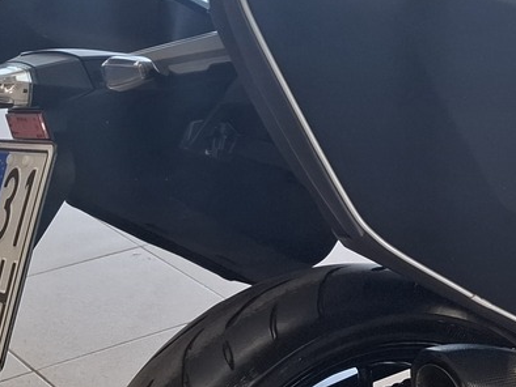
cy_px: 322
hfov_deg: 21.7
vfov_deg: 17.4
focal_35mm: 84
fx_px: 1253
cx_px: 602
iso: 64
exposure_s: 1/100
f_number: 1.8
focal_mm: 5.54
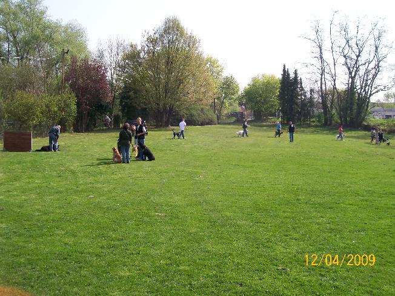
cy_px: 148
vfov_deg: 39.7
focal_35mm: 36
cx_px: 198
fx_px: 411
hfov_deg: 51.4
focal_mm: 6
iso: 80
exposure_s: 1/361
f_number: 4.8
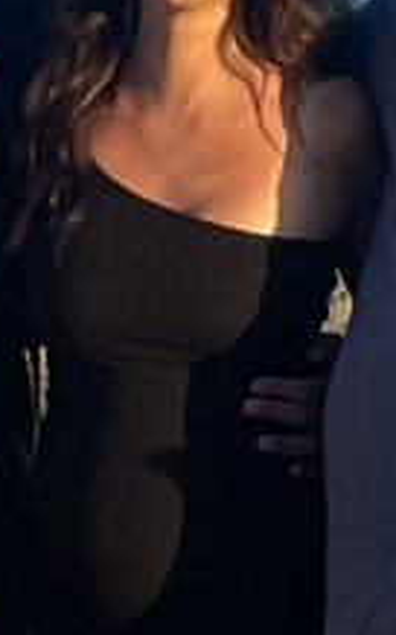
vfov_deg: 8.4
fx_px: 4305
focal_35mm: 249
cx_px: -323
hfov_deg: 5.2
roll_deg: -0.3
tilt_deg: -6.1
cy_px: 315
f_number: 1.6
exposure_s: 1/1098
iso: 32
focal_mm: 5.1
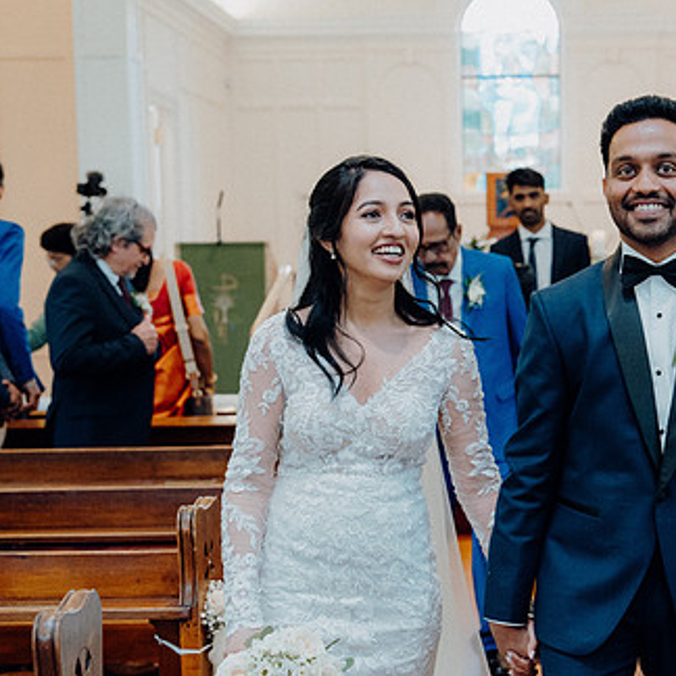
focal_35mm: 73
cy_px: 402
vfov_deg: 23.6
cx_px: 540
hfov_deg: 23.3
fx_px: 1613
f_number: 3.5
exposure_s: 1/160
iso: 2500
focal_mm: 48
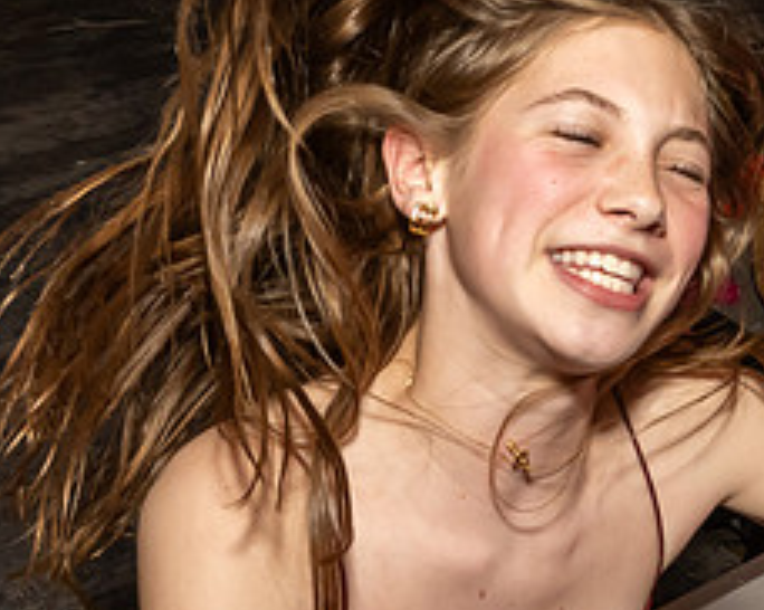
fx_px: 1694
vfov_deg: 20.1
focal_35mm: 75
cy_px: 96
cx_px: 471
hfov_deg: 25.3
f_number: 7.1
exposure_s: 1/250
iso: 800
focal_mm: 17
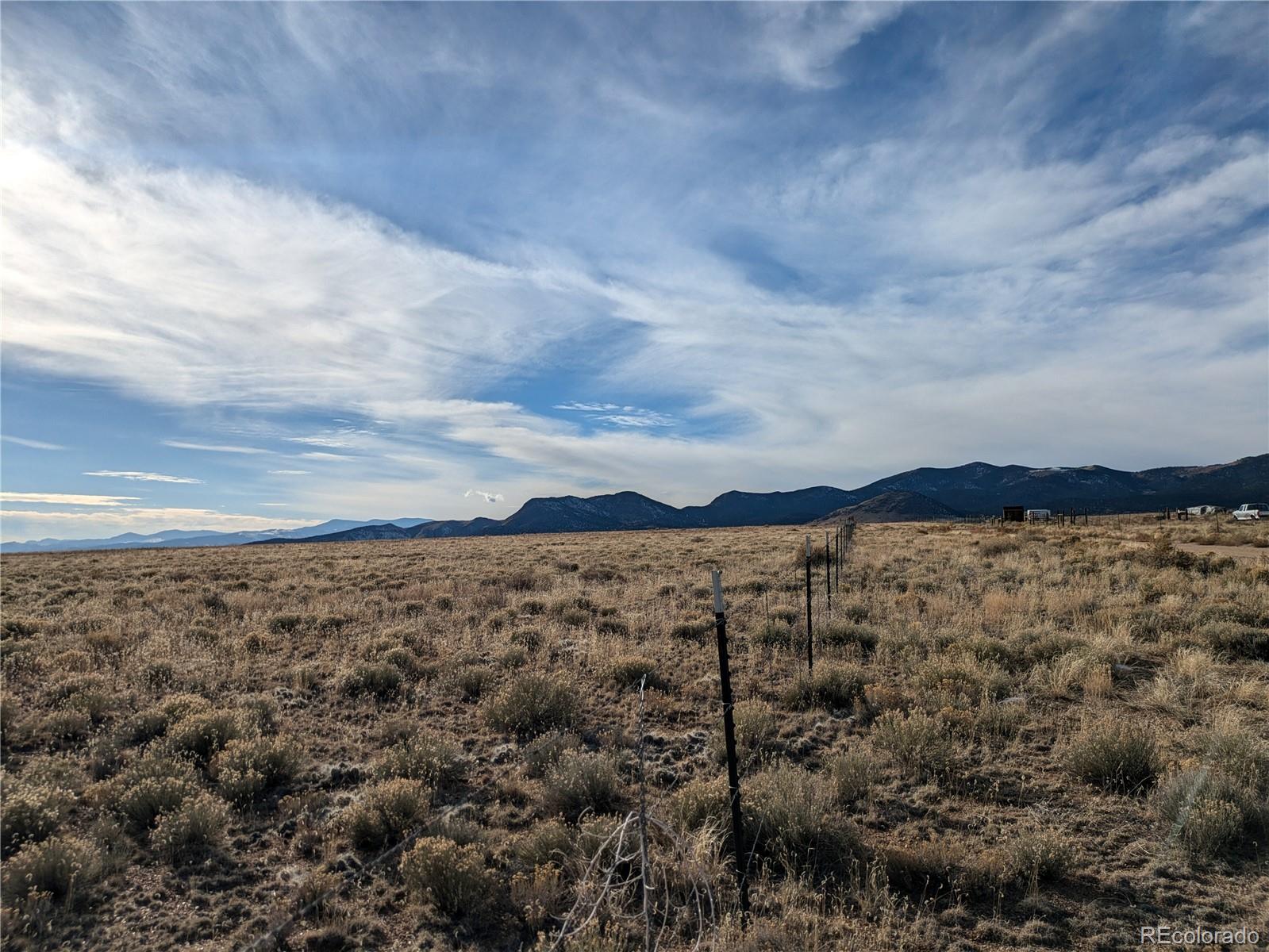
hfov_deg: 69.4
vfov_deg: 54.9
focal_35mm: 25
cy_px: 476
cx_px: 634
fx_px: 917
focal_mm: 5.43
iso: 50
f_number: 1.89
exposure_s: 1/8850
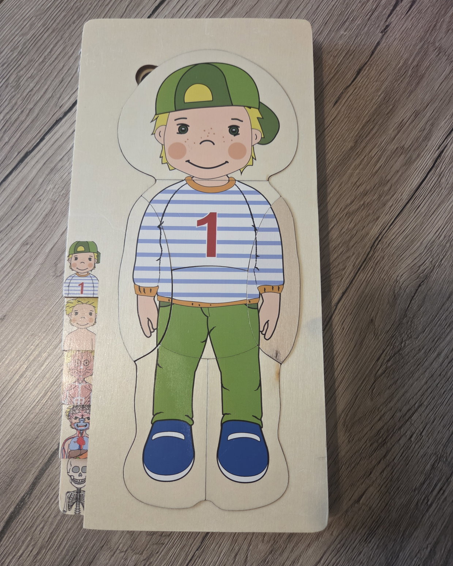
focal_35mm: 24
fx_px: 402
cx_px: 227
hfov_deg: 58.8
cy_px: 267
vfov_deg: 70.2
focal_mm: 5.4
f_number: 1.8
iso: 640
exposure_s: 1/100
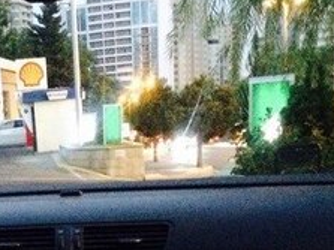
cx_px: 25
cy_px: 363
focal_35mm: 86
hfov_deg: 22.2
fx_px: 829
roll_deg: +3.9
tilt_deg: -19.2
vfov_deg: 15.9
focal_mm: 4.15
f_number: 2.2
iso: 800
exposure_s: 1/17
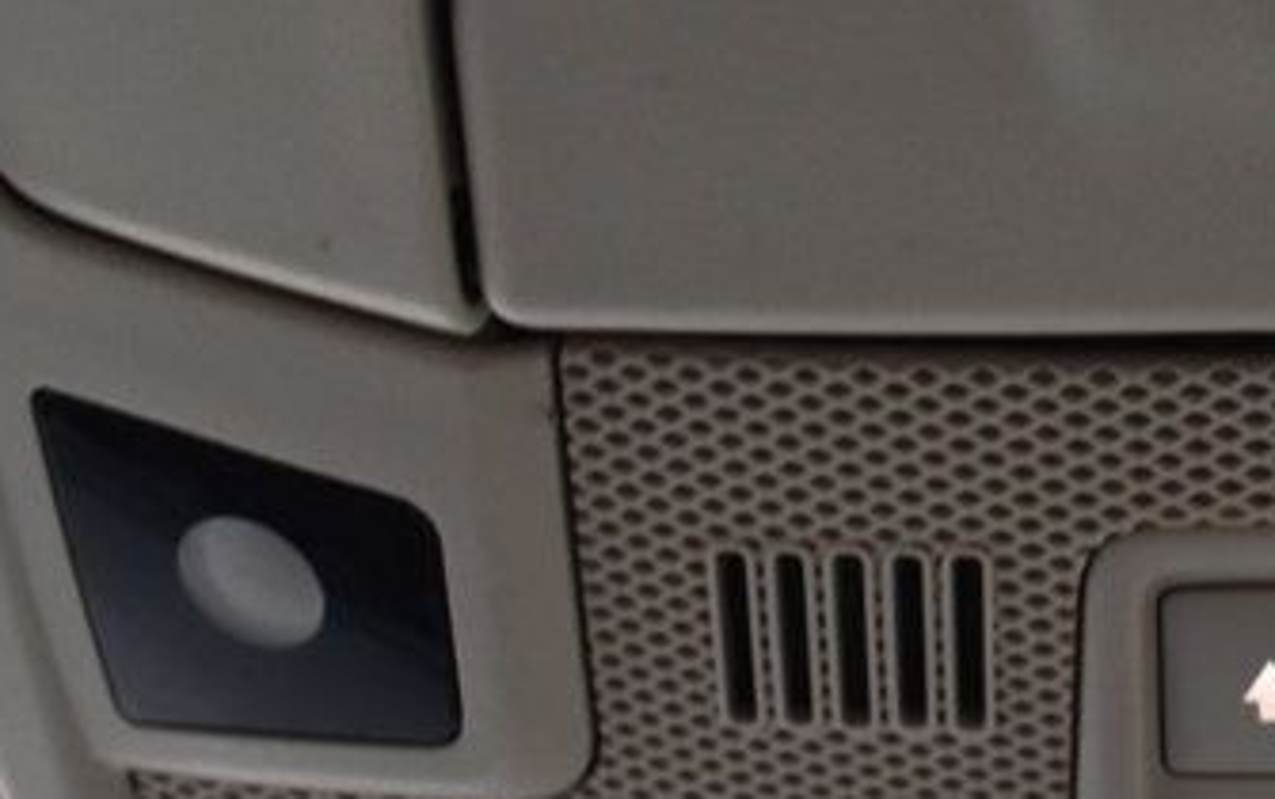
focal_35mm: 84
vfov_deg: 15.5
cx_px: 1359
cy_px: 555
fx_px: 2921
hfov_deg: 23.3
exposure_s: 1/15
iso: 1600
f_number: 5.6
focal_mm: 18
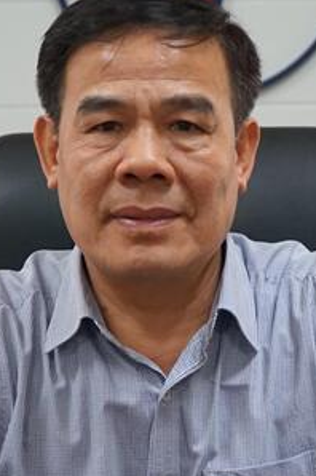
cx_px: 161
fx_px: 2164
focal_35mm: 164
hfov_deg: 8.4
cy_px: 333
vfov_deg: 12.5
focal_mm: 41
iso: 2000
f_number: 4
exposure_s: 1/160
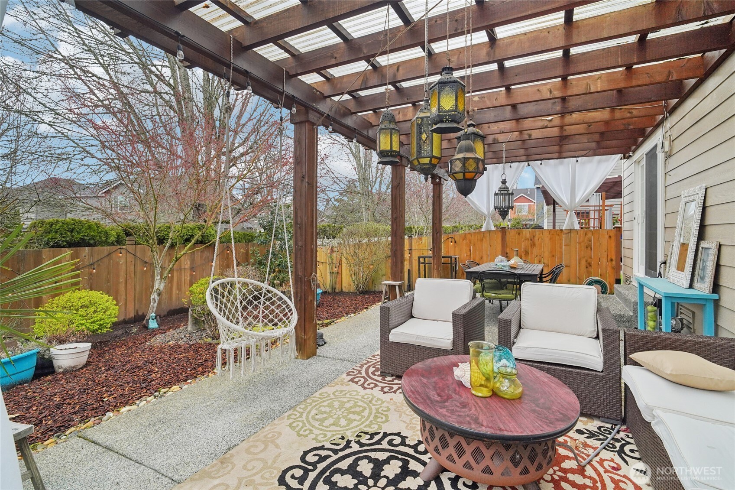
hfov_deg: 96.7
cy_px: 245
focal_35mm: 16
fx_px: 327
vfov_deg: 73.7
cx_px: 368
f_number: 8
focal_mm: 16
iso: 1600
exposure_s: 1/125
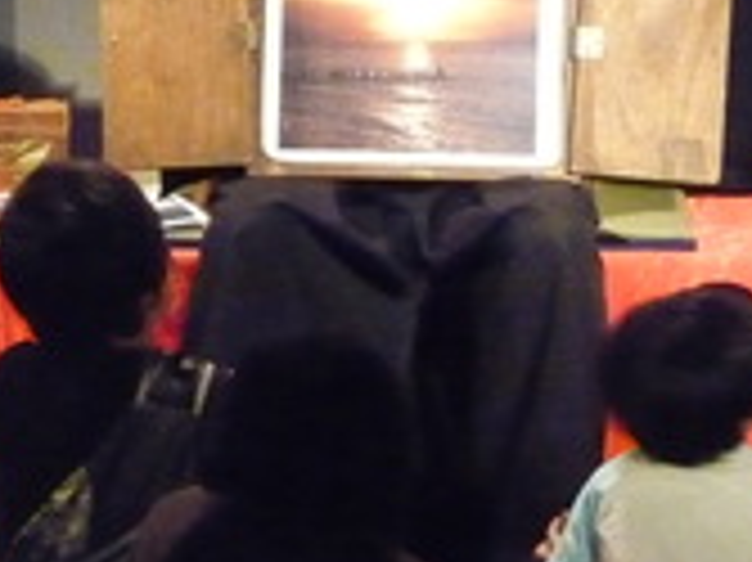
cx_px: 495
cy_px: -9
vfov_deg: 5.9
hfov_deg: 7.9
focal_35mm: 252
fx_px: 5471
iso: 1600
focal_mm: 13.1
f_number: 4.6
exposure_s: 1/20
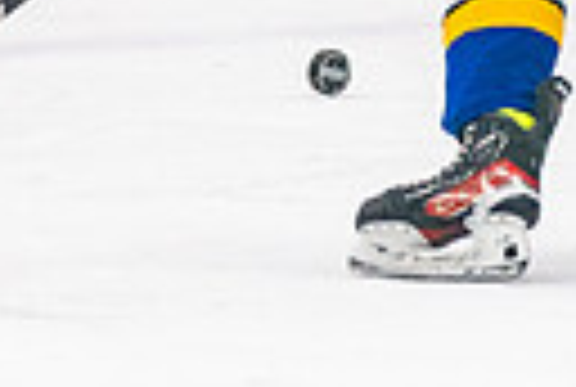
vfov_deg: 1.5
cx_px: -712
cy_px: -550
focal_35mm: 943
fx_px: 15123
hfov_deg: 2.2
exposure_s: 1/1250
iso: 3200
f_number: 2.8
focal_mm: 161
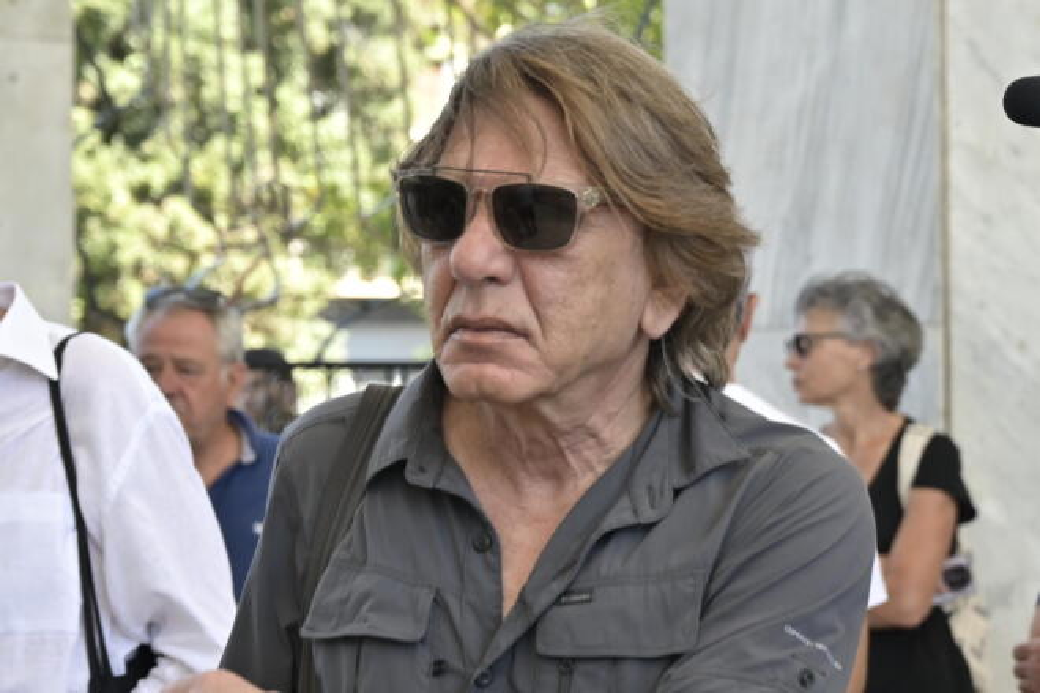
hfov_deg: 14.0
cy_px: 346
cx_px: 520
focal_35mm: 147
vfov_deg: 9.3
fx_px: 4246
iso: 500
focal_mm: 98
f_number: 8
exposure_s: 1/160
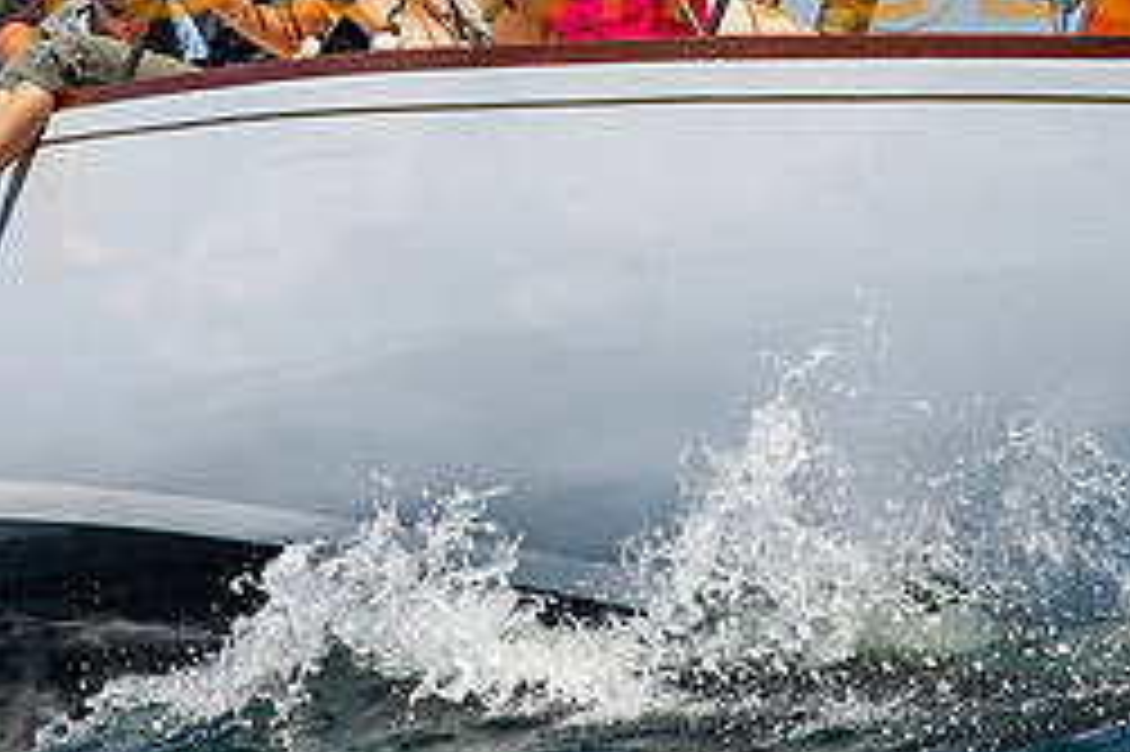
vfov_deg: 1.0
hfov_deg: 1.5
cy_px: -72
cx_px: 432
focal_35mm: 1385
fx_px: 43444
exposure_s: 1/3200
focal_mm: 600
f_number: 5.6
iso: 400
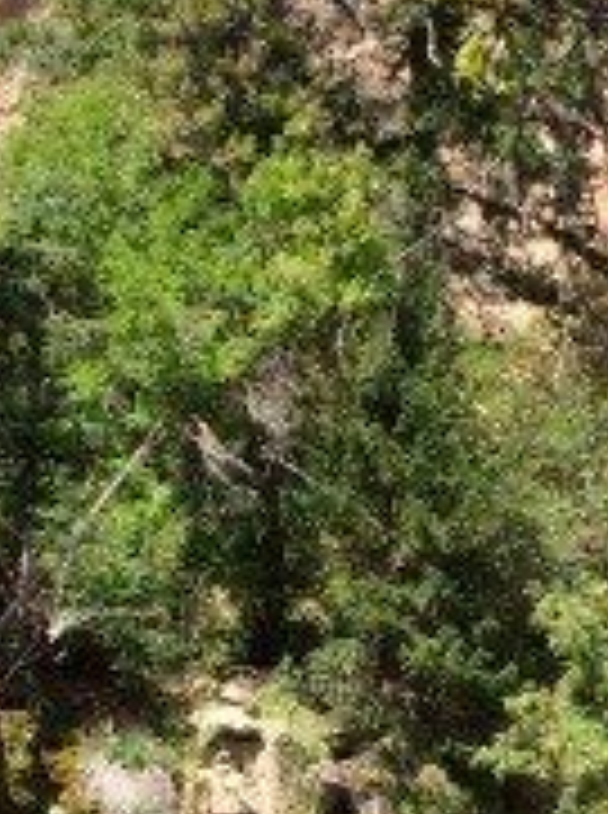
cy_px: 875
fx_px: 3220
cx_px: 239
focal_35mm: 137
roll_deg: -0.6
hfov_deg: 10.8
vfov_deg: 14.1
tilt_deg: +6.6
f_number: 2.2
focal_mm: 4.15
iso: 32
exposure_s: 1/838
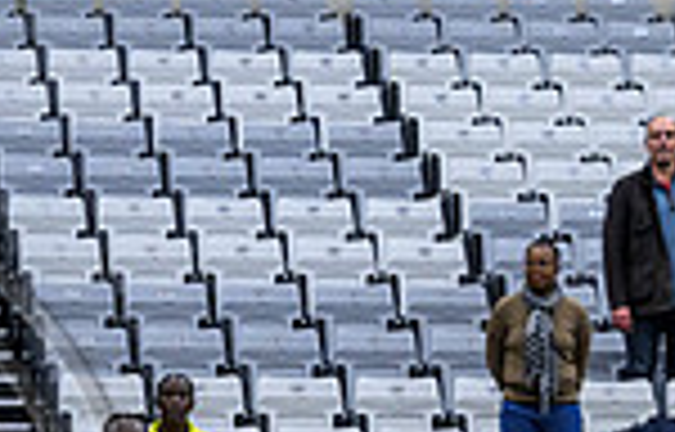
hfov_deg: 5.9
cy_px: 630
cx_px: -308
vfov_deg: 3.8
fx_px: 6482
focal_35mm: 350
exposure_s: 1/1000
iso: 4000
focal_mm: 89
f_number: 3.2
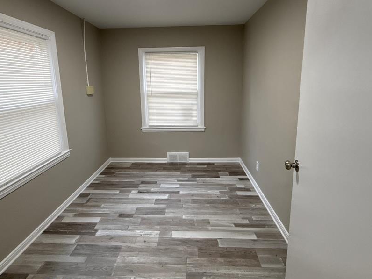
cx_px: 182
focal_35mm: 18
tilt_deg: -11.4
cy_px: 112
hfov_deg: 87.7
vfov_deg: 70.9
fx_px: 193
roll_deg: +0.3
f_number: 2.2
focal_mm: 2.22
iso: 250
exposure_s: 1/120
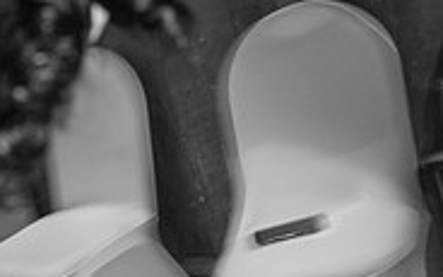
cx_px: -94
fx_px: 930
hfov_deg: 24.2
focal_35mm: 77
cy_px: 293
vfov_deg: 16.5
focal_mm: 24
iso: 1250
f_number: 2.8
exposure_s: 1/60
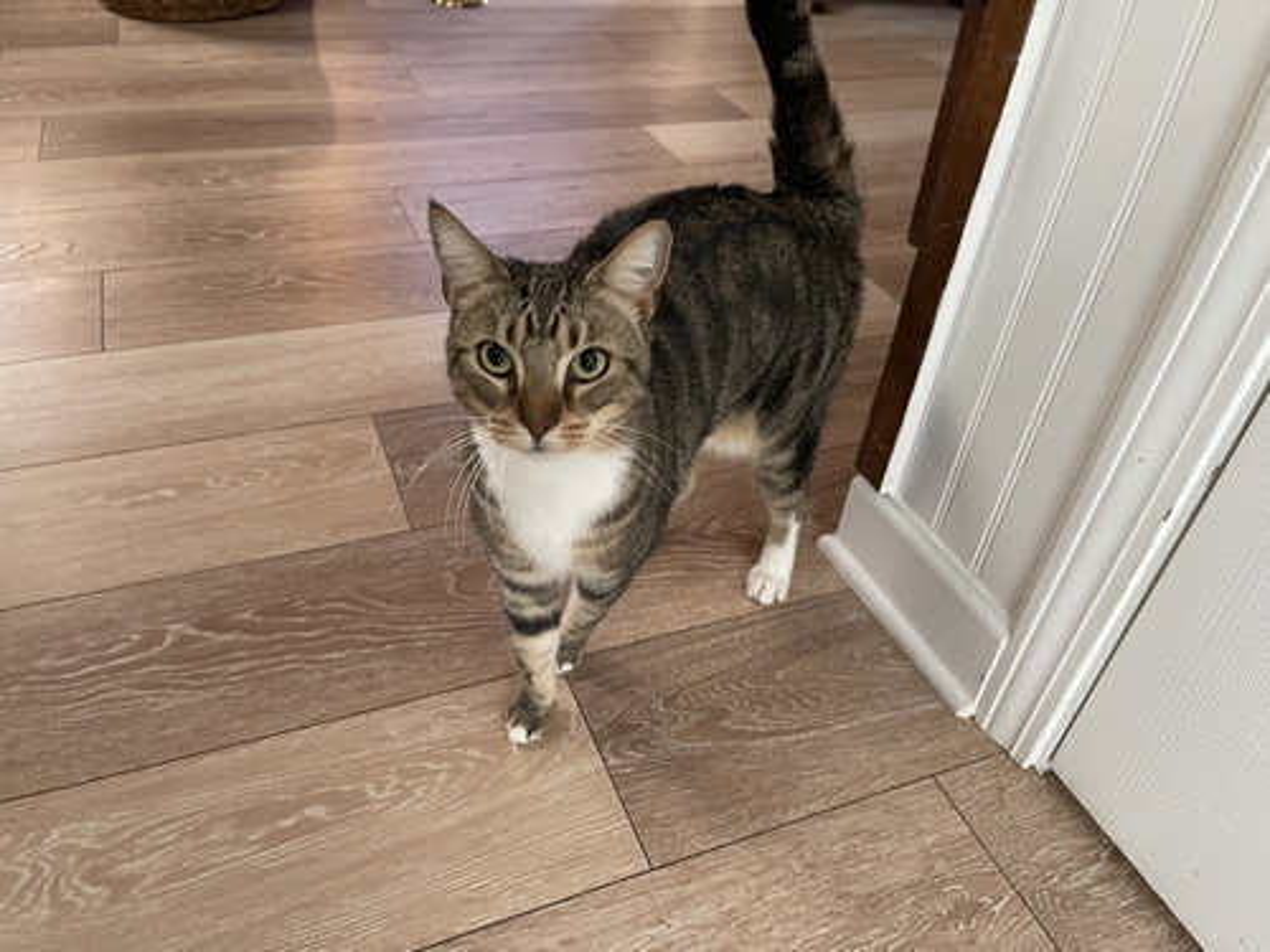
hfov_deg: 69.4
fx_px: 917
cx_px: 635
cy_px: 476
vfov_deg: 54.9
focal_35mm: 25
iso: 500
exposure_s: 1/60
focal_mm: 5.1
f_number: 1.6
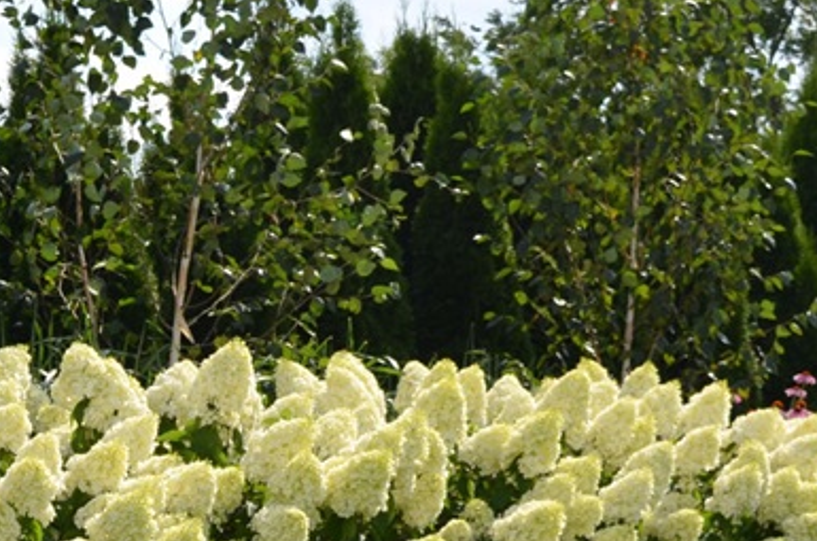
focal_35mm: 148
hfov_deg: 13.8
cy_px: 687
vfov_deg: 9.1
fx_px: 3352
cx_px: 62
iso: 100
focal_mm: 32
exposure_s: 1/320
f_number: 8
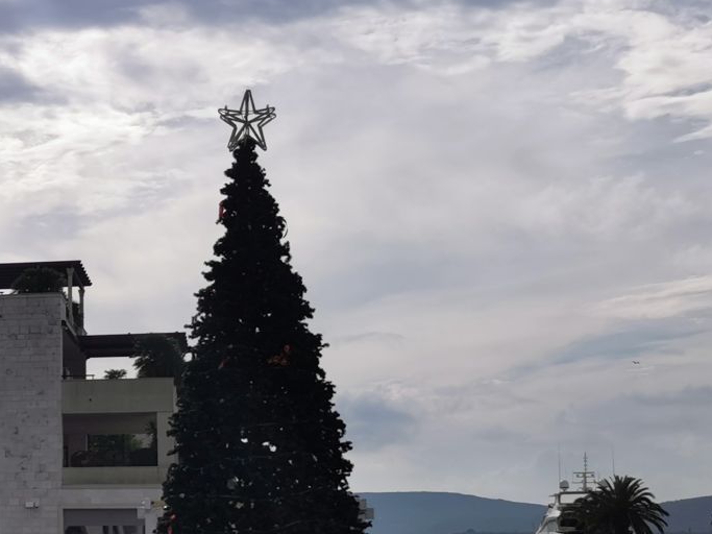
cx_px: -119
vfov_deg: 17.8
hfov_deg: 22.2
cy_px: 459
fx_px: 1686
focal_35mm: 82
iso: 50
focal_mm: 5.56
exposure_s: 1/13889
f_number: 1.6
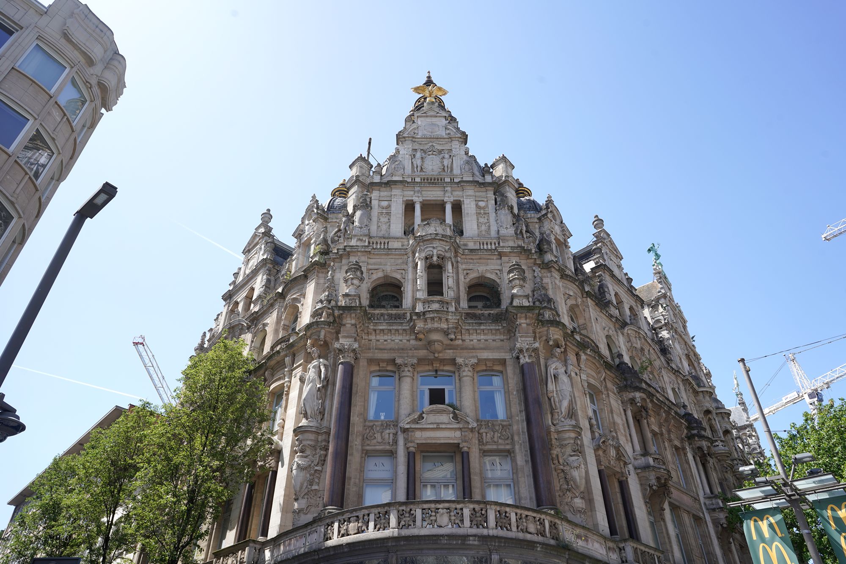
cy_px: 282
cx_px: 423
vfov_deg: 53.1
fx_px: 564
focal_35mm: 24
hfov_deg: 73.7
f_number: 10
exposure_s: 1/100
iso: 100
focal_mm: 24
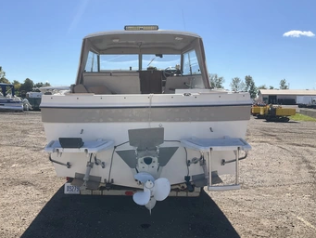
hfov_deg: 53.9
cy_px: 123
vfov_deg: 41.8
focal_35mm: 34
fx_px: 310
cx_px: 144
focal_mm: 3
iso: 25
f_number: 1.8
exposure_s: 1/2320
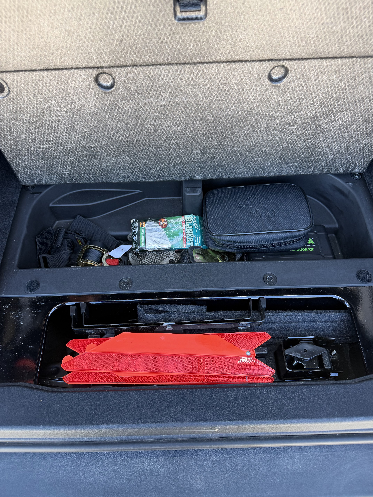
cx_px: 186
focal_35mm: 24
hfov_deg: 56.8
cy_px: 248
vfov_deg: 71.6
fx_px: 345
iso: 125
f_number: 1.78
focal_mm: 6.76
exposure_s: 1/121
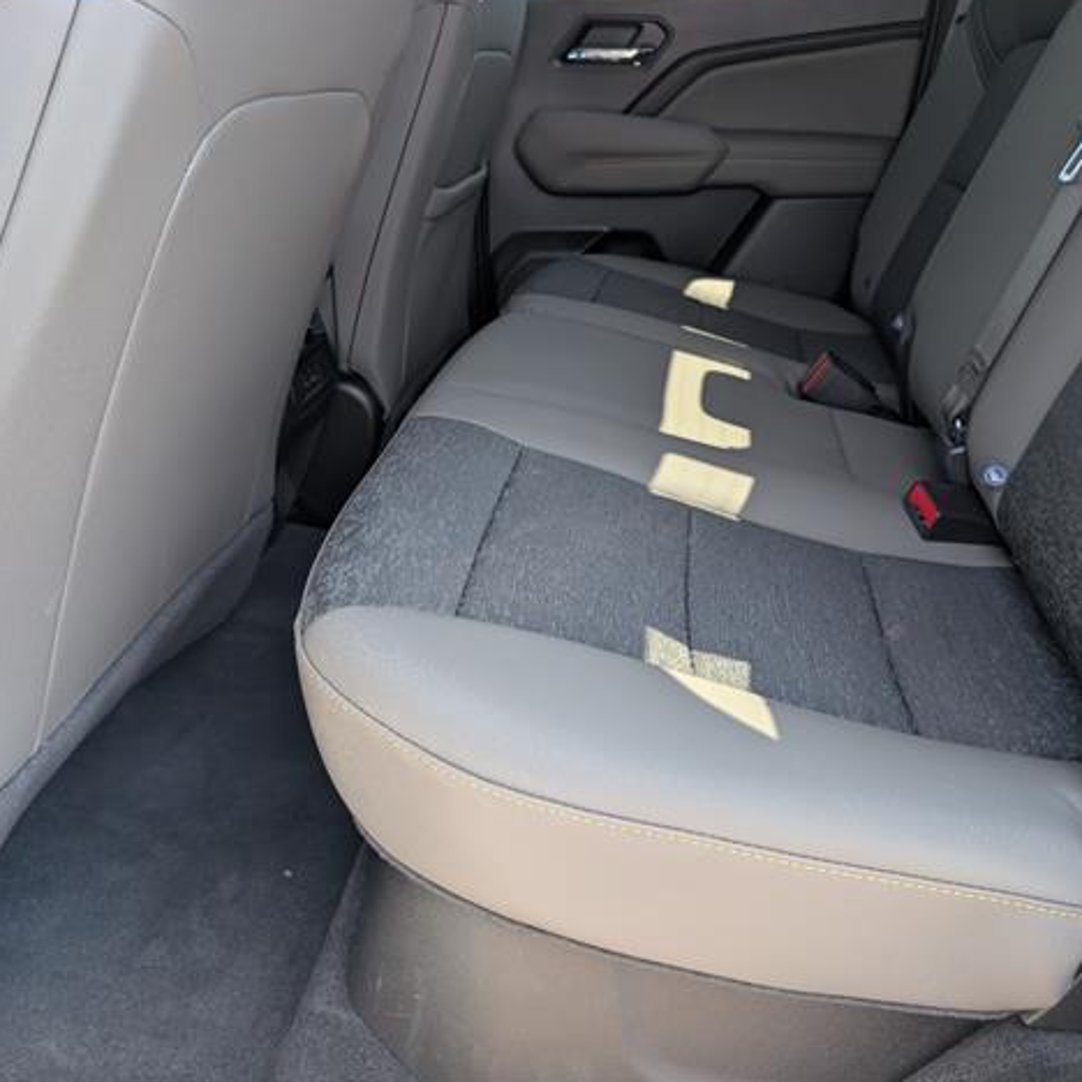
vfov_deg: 55.6
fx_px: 1026
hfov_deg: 55.6
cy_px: 529
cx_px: 585
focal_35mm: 29
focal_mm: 6.9
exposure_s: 1/1111
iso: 492
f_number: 1.68
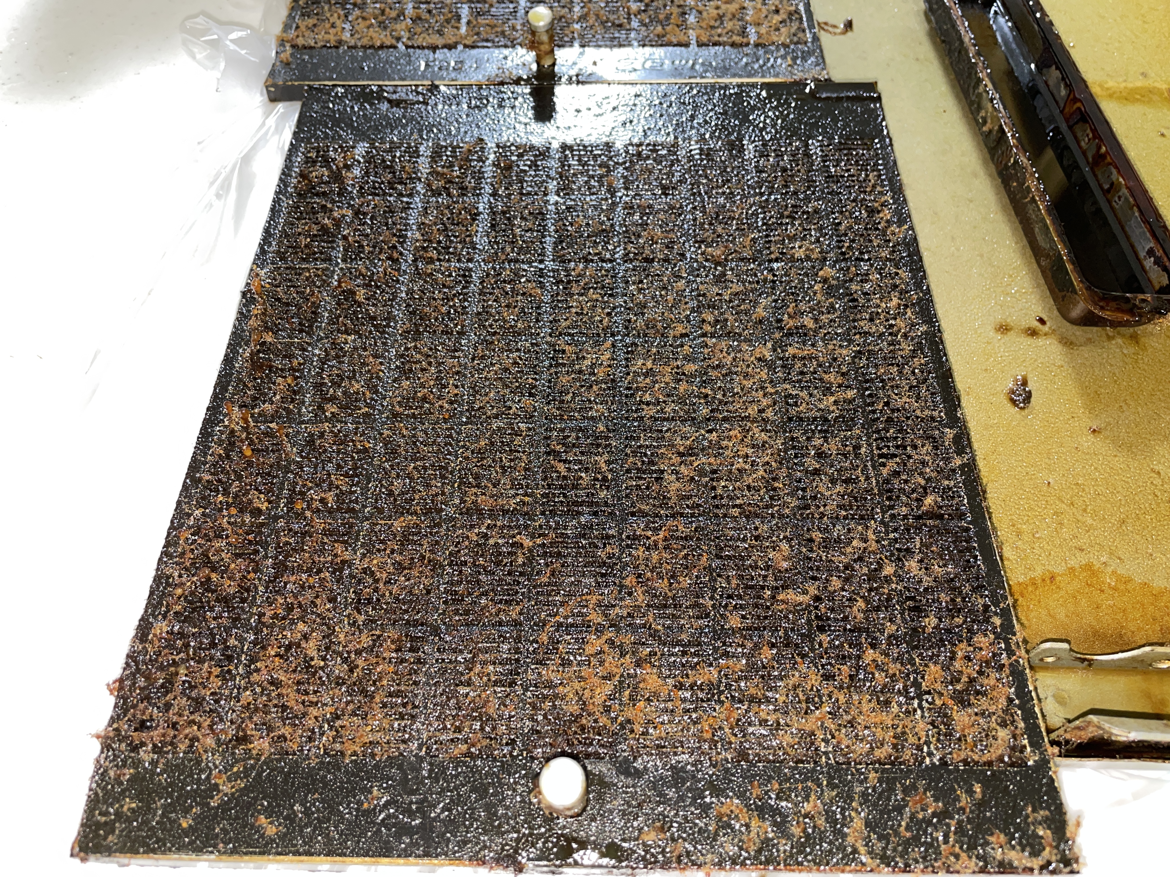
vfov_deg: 53.1
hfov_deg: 67.3
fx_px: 879
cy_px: 438
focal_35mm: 26
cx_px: 585
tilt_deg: -55.5
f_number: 1.6
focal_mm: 4.2
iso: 40
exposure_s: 1/21
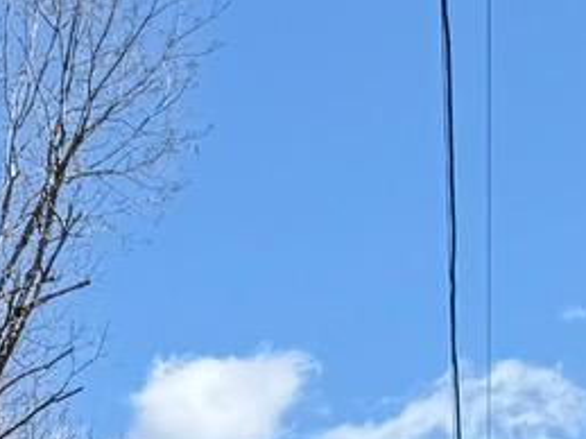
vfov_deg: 6.8
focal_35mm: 190
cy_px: 1428
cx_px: 310
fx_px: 3215
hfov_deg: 10.4
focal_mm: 6.76
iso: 80
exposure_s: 1/2232
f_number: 1.78
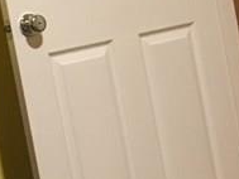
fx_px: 1085
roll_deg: +10.5
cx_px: 287
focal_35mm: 157
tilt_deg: -5.8
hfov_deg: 12.3
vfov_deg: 9.4
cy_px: 45
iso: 200
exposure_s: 1/17
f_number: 2.2
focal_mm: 4.15
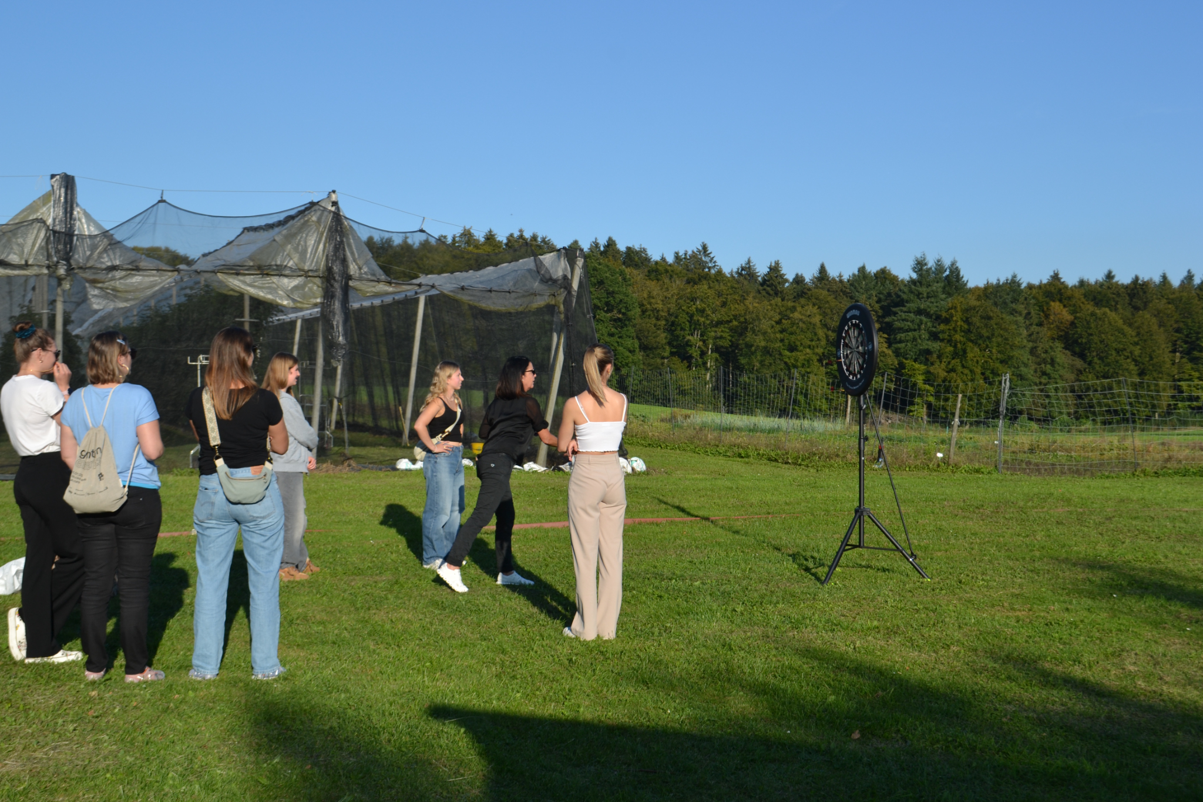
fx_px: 1504
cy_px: 401
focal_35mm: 45
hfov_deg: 43.6
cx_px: 602
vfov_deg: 29.9
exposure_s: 1/250
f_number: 8
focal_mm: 30
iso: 100
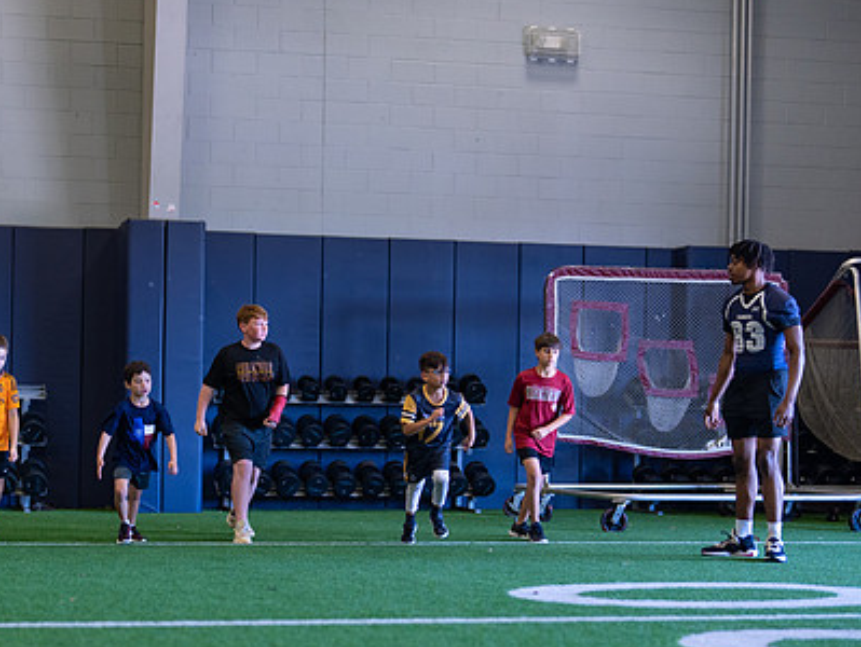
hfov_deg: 25.5
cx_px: 302
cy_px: 433
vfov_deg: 19.4
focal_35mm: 76
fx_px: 1892
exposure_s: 1/1000
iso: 1000
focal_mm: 50
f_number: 1.2
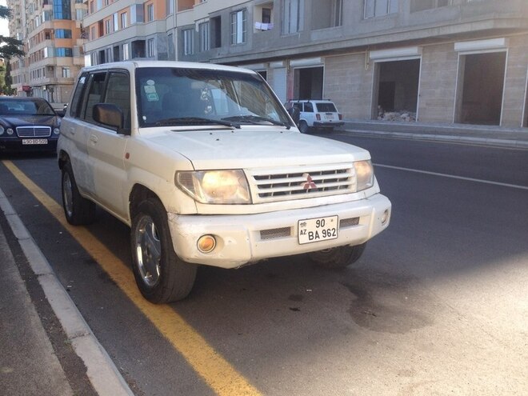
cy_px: 198
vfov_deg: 40.7
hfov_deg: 52.6
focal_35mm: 35
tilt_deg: -13.0
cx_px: 264
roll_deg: -1.5
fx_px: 534
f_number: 2.4
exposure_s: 1/493
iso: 50
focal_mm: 4.28
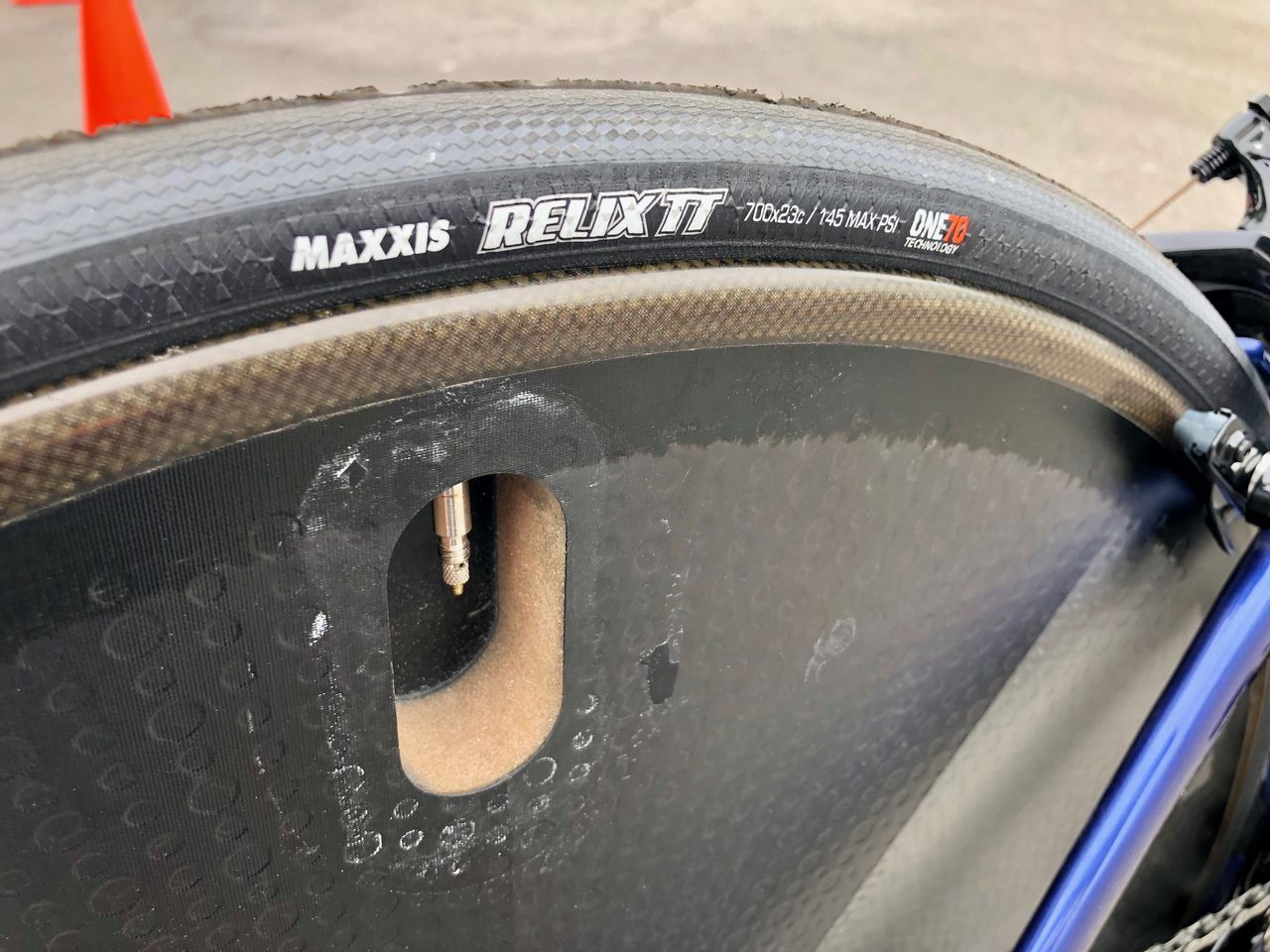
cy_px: 476
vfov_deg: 49.7
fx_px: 1027
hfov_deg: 63.4
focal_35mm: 28
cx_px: 635
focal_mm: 3.99
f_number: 1.8
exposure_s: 1/120
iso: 25
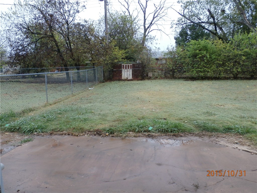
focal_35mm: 25
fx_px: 186
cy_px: 96
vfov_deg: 54.9
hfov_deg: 69.4
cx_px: 128
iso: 160
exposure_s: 1/60
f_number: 3
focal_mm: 4.5
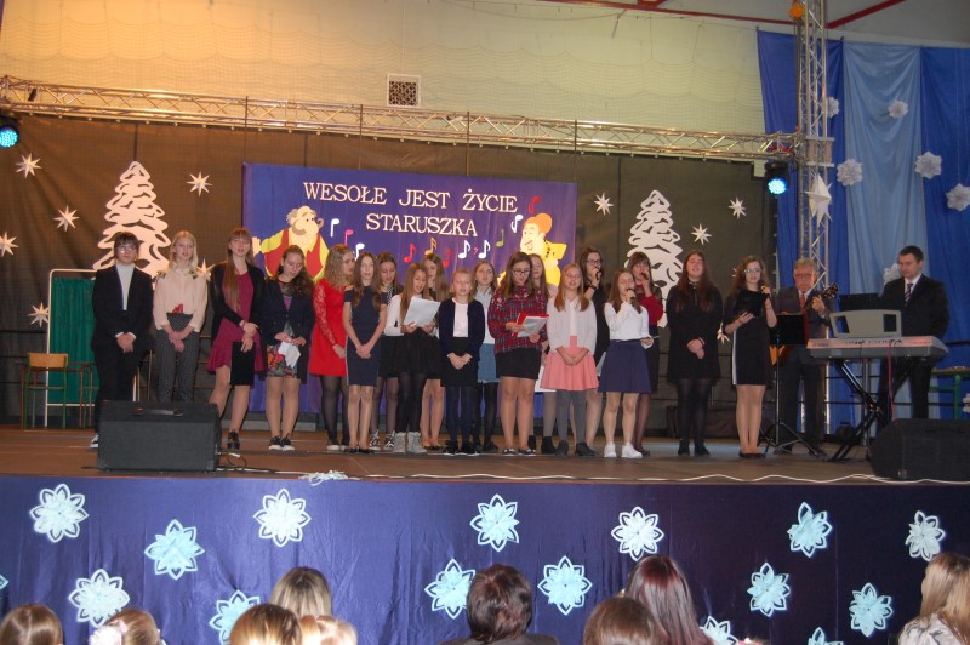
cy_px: 322
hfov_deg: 49.6
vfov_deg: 34.2
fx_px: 1050
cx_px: 485
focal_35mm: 39
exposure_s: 1/60
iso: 800
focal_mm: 26
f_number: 4.2
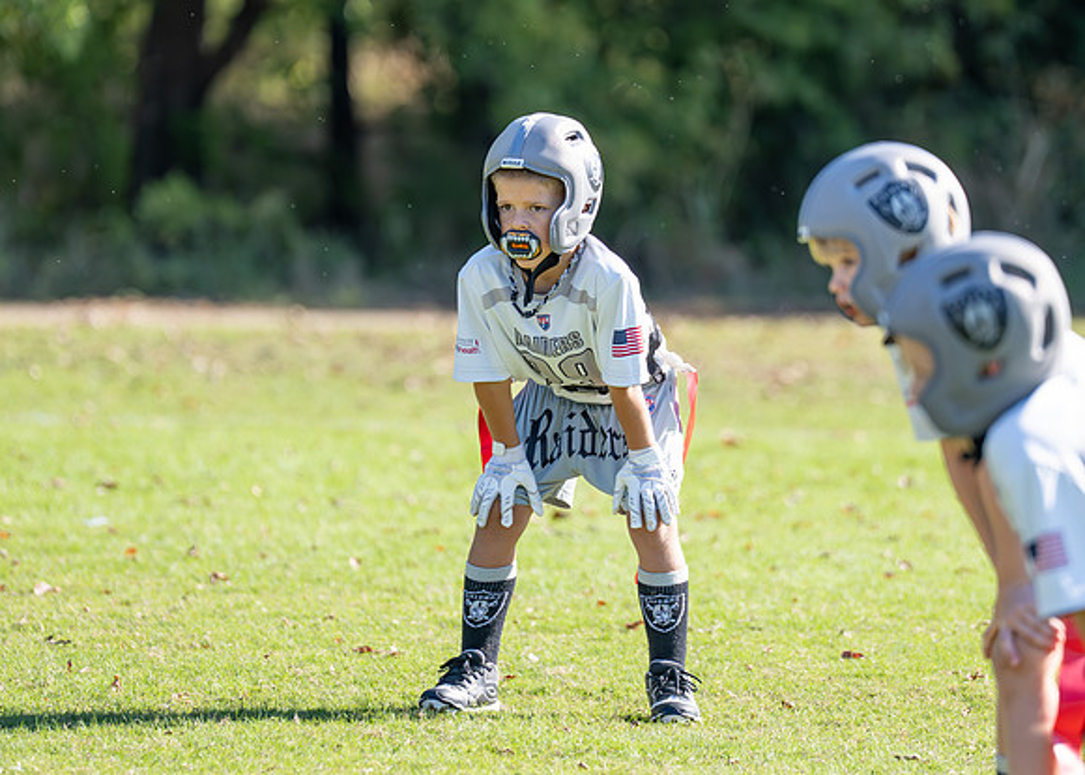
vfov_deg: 4.0
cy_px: 274
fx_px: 11051
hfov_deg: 5.6
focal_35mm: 359
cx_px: 552
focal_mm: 200
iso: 250
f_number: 2.8
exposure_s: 1/2000
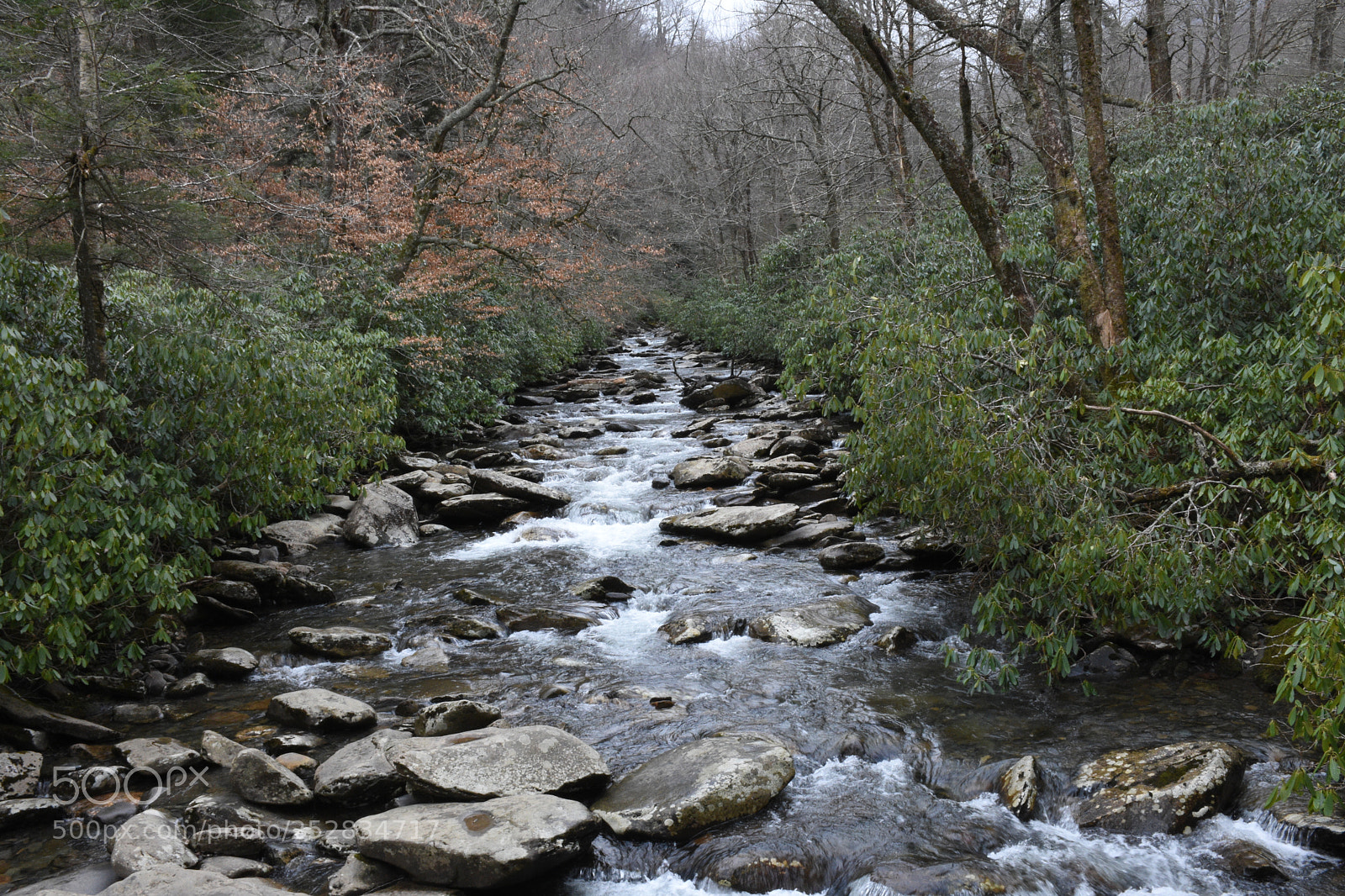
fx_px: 1289
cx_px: 672
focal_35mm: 34
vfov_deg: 38.3
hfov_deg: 55.1
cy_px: 448
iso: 1250
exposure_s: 1/50
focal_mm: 23
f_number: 25
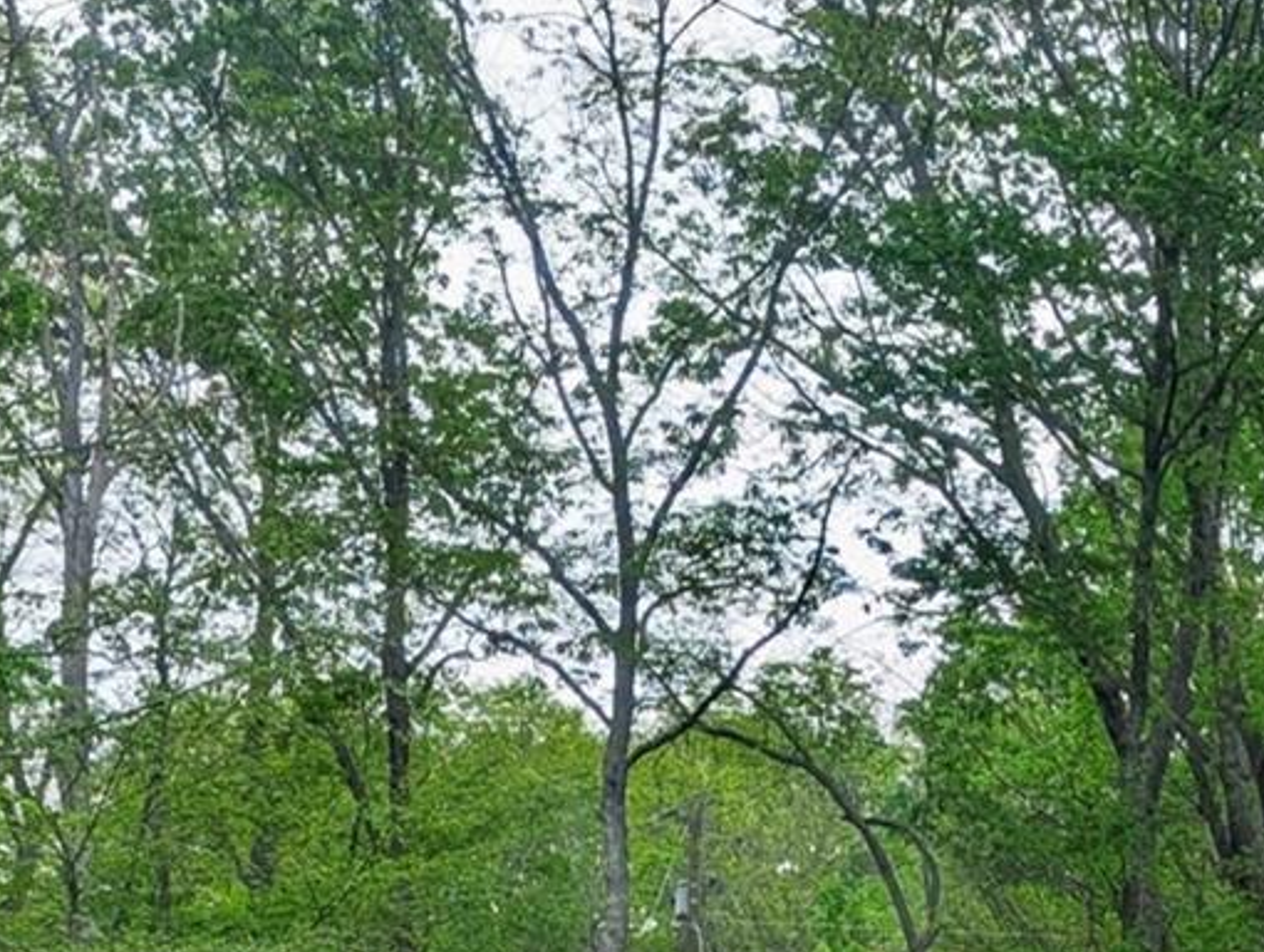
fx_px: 3510
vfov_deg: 14.1
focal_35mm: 96
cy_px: 1579
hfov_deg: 19.4
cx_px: 1470
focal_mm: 6.81
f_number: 1.85
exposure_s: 1/740
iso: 33
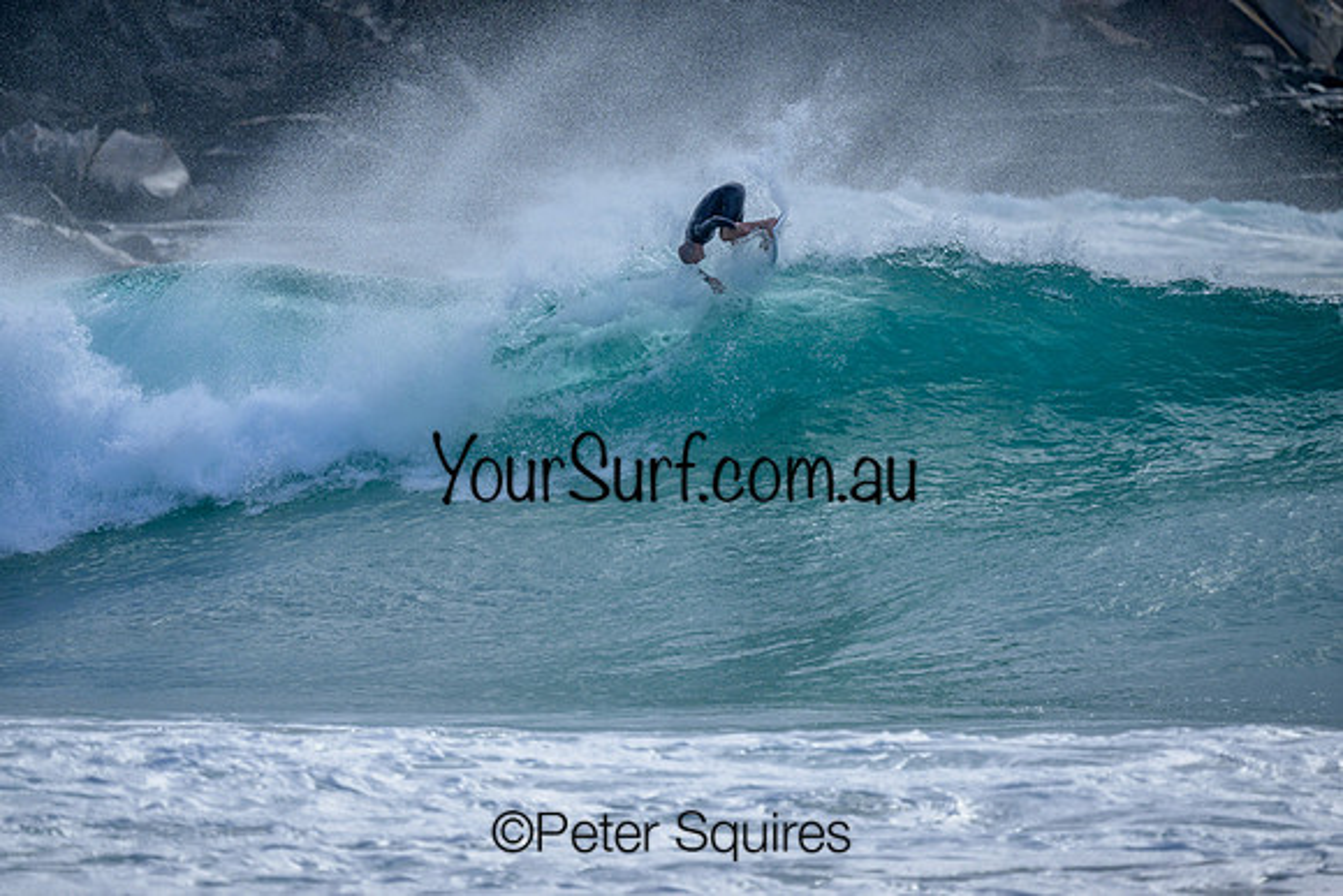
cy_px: 448
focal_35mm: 800
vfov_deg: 1.7
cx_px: 672
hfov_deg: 2.6
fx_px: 29850
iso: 360
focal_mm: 800
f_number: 6.3
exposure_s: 1/2000
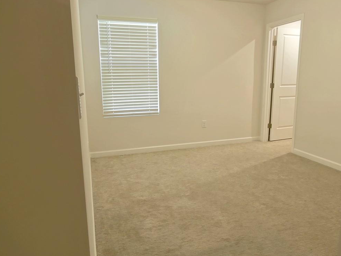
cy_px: 125
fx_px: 246
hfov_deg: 69.4
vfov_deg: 54.9
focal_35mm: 25
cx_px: 174
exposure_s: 1/15
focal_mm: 4.39
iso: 400
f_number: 2.8
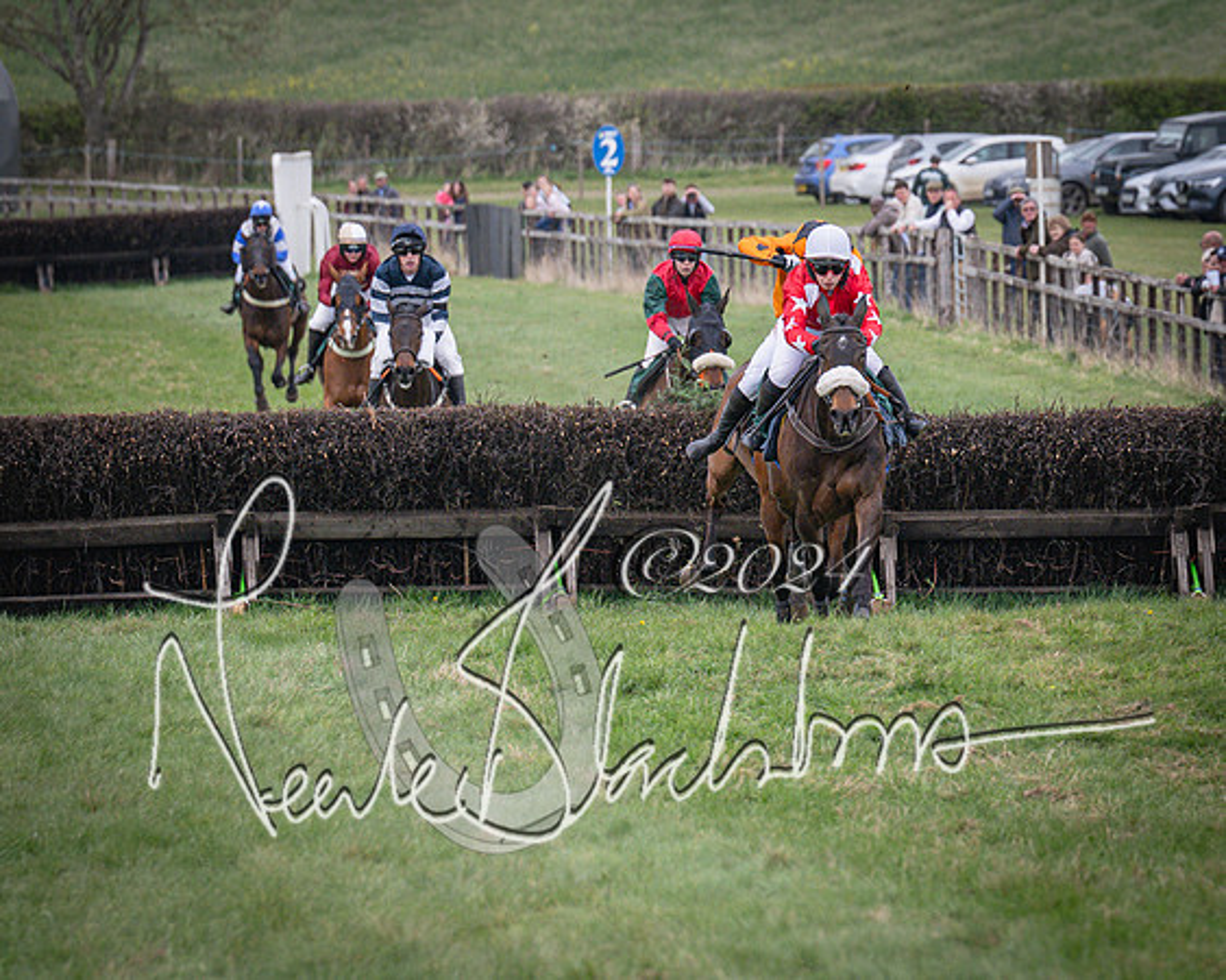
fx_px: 18726
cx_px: 1107
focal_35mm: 516
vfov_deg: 3.0
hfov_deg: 3.7
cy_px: 453
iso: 400
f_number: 5
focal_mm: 190
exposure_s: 1/800
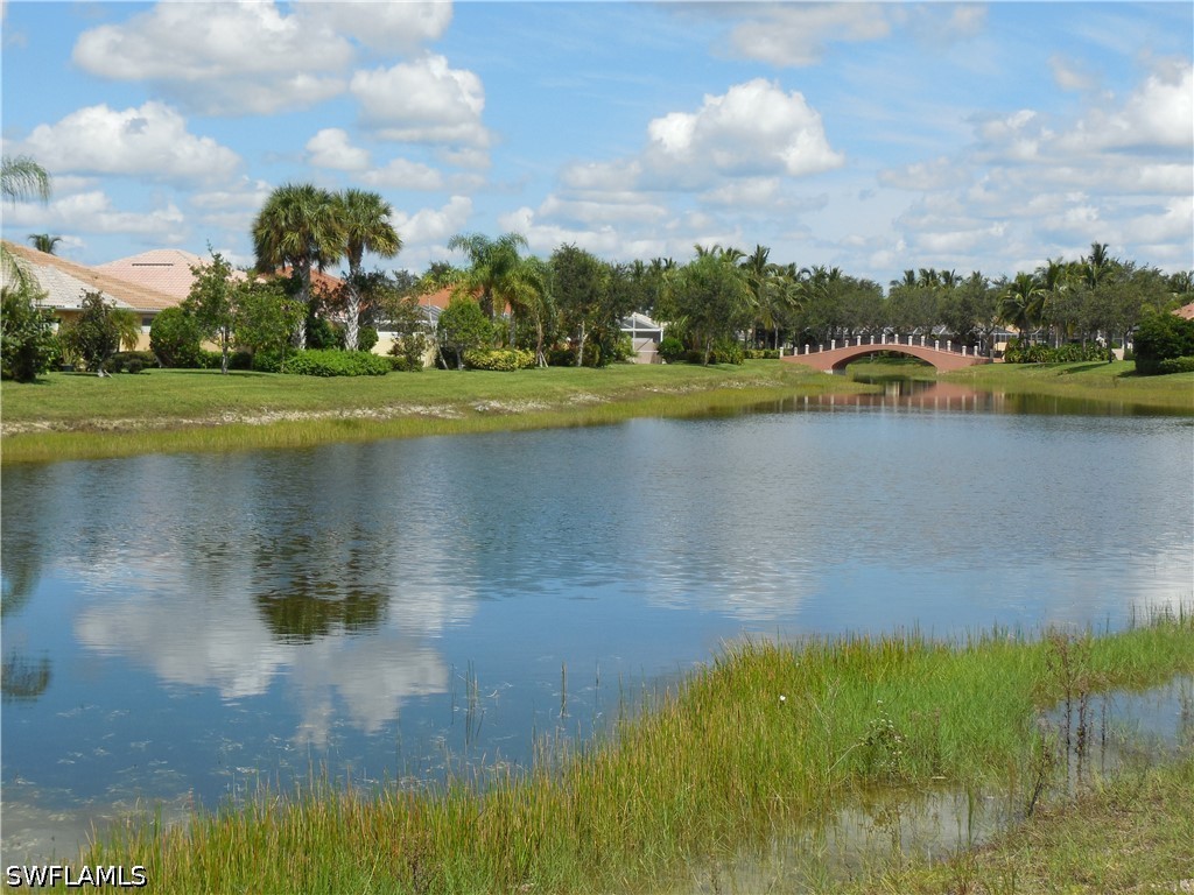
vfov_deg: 22.3
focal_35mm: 66
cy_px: 448
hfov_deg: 29.4
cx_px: 597
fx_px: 2277
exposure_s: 1/1250
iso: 125
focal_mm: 10.9
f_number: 4.2
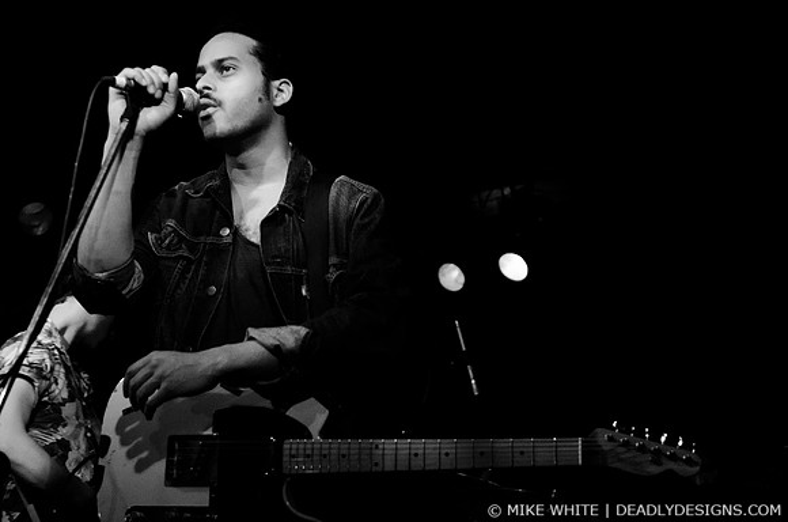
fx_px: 1310
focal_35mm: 60
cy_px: 261
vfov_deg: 22.5
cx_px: 394
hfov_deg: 33.5
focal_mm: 40
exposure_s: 1/80
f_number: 2.8
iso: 2000
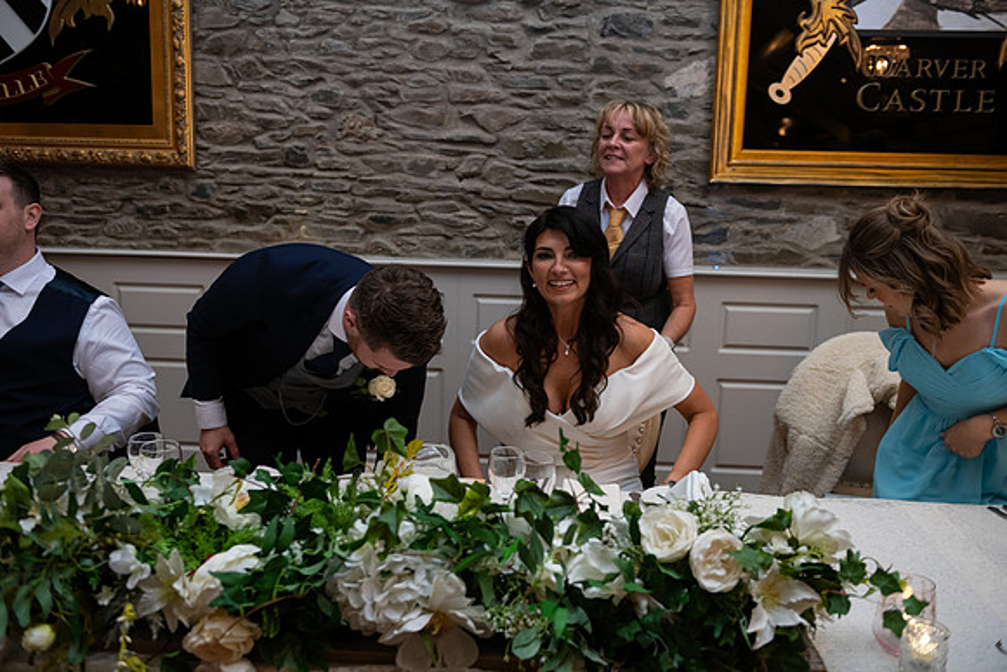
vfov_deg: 41.1
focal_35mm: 32
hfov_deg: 58.7
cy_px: 336
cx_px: 504
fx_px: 895
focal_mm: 32
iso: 640
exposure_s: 1/160
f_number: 3.5
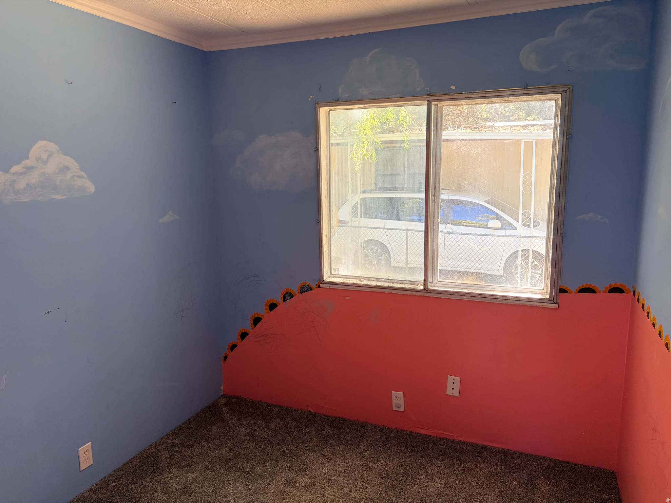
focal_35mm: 26
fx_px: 504
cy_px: 252
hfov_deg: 67.3
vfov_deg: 53.1
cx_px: 336
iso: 125
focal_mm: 5.96
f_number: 1.6
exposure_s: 1/114
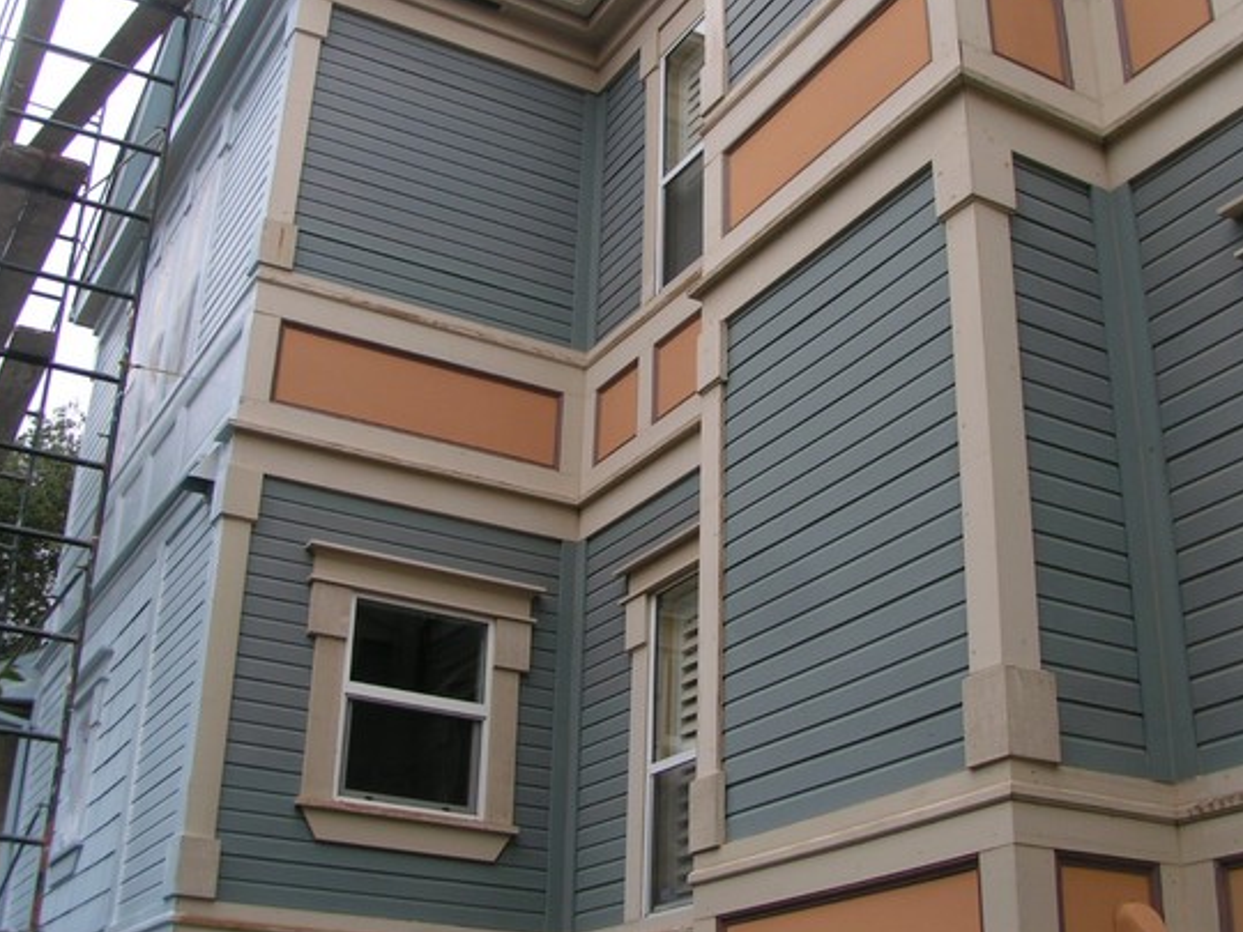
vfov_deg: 32.1
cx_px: 645
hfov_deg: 42.1
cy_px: 389
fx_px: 1616
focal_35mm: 45
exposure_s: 1/125
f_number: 5.6
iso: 50
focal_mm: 5.8
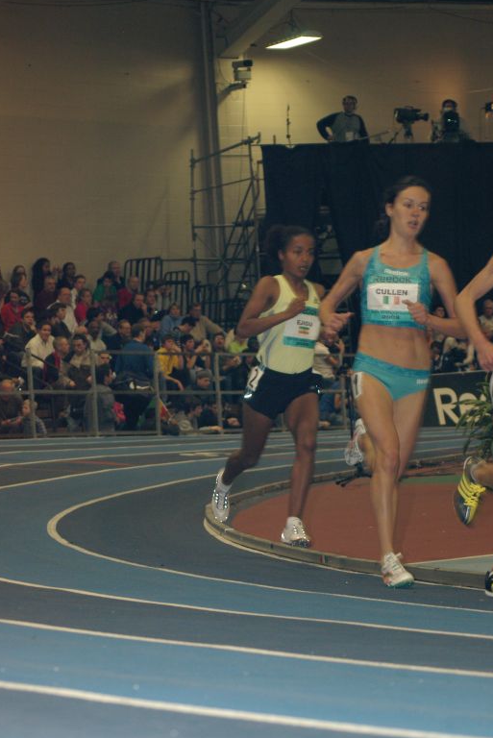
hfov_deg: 11.0
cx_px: 250
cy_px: 356
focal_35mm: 125
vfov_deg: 16.4
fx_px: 2564
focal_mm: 80
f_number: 6.3
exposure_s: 1/125
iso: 800
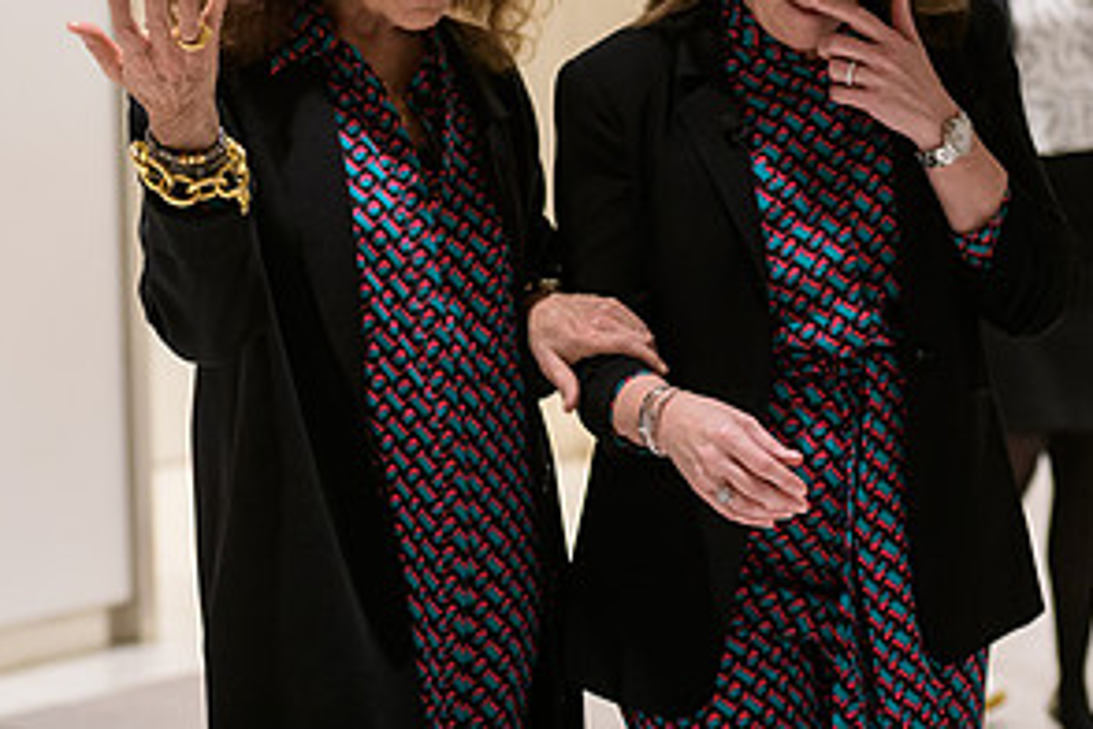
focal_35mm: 138
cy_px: 28
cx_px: 420
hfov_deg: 14.9
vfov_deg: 9.9
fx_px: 4190
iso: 1600
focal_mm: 70
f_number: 3.2
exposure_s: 1/125
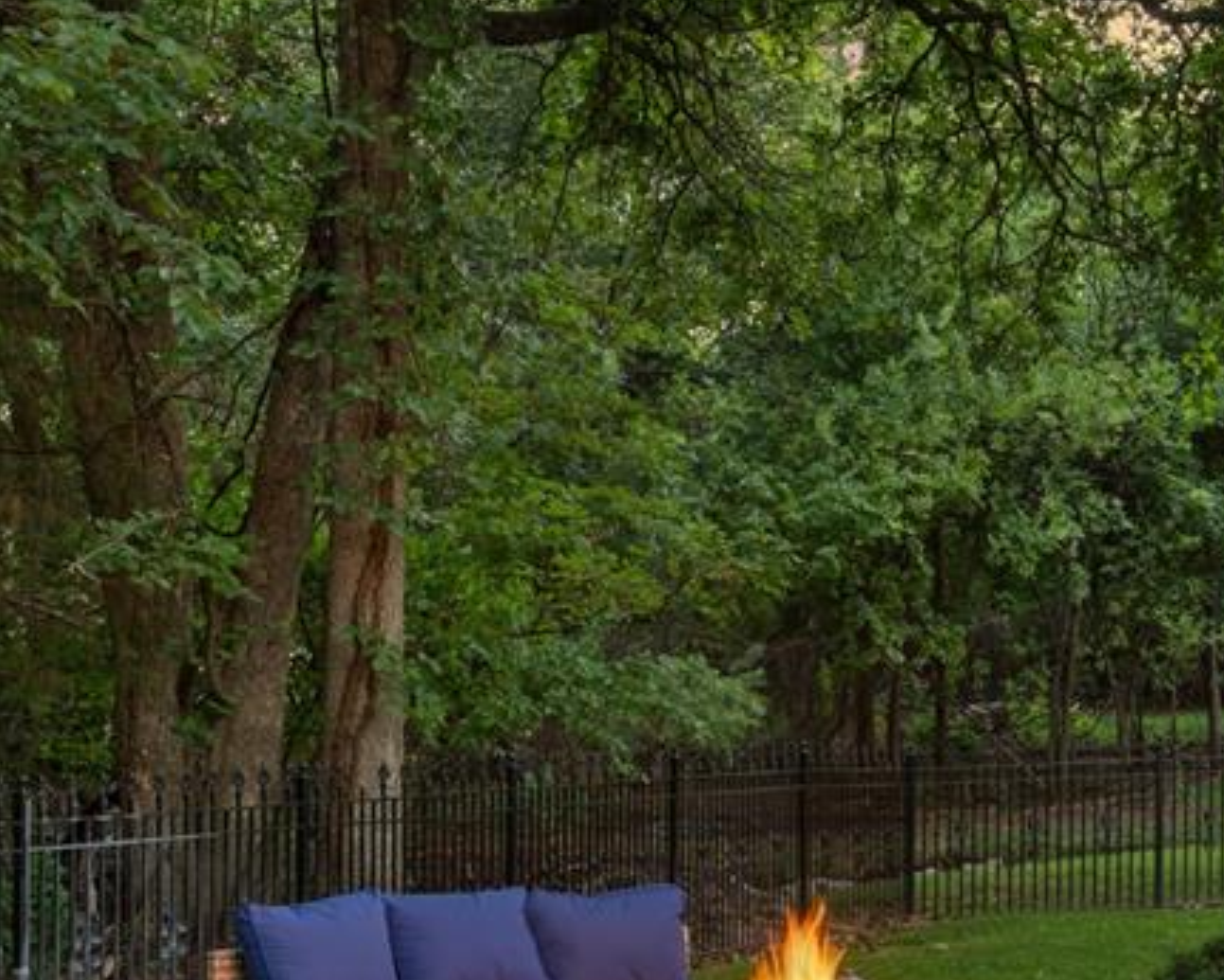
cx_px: 584
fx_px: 2500
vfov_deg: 22.0
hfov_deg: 27.5
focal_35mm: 69
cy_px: 685
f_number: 8
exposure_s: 2
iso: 200
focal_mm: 31
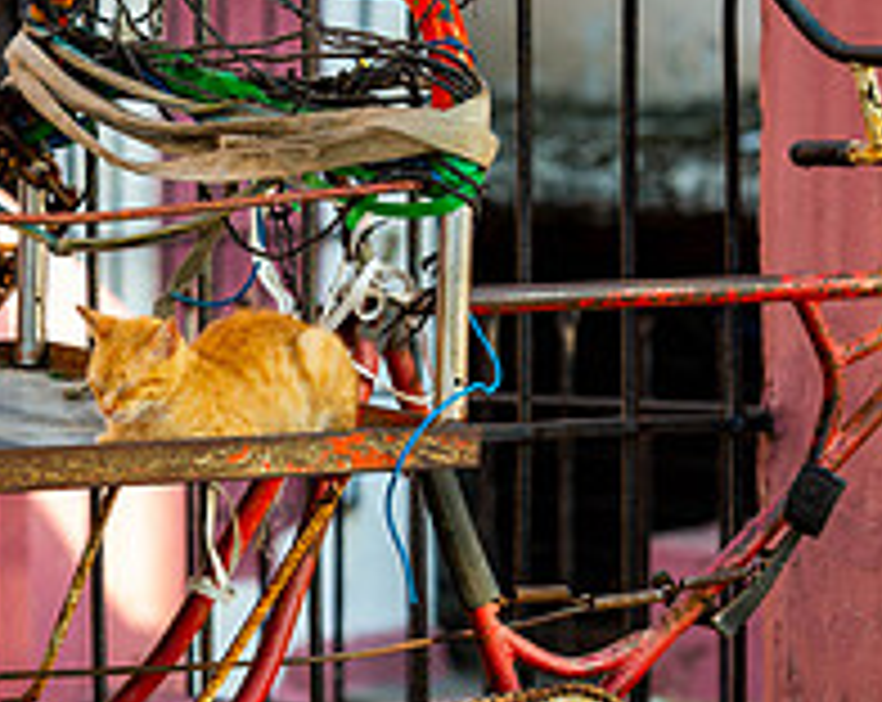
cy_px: 399
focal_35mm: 316
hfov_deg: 6.1
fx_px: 8232
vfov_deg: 4.9
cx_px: 107
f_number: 4
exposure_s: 1/125
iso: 100
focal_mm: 112
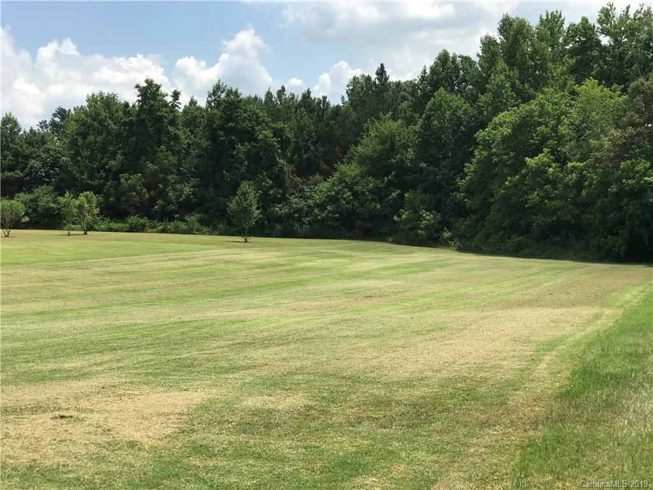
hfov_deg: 33.8
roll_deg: +0.3
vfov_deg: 25.7
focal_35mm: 57
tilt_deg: -1.6
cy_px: 245
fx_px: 1075
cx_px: 326
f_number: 2.8
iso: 20
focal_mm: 6.6
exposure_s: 1/997
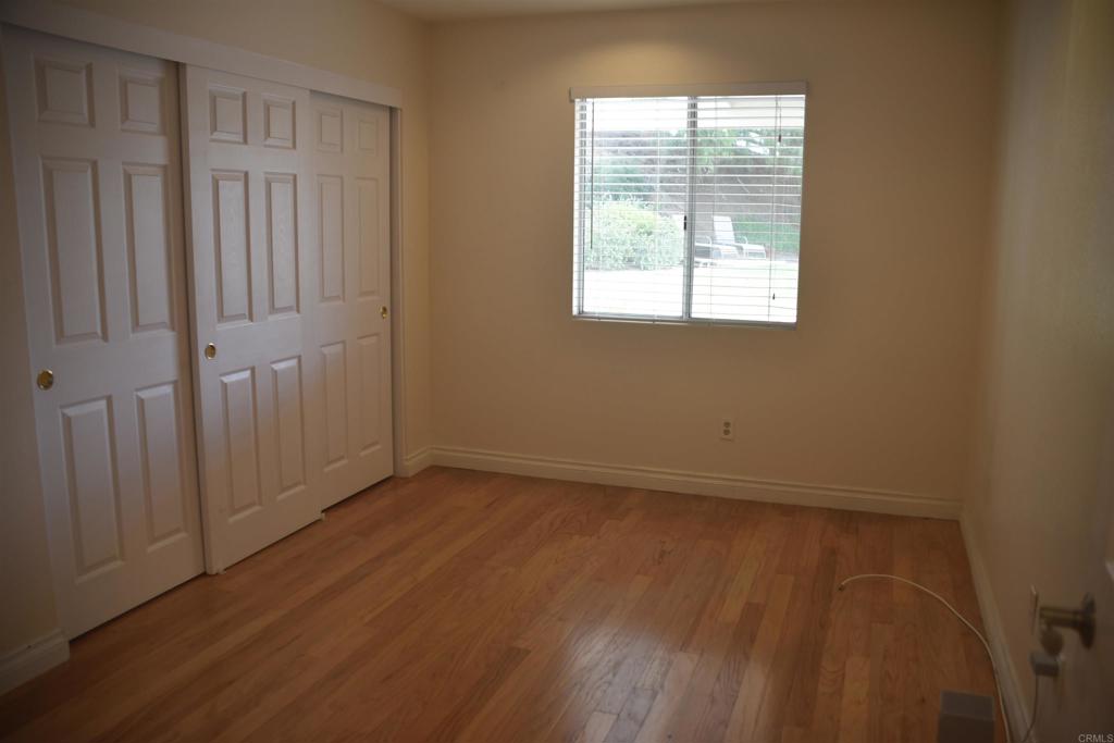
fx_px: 867
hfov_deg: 65.5
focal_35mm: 28
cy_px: 372
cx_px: 557
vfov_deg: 46.4
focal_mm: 28
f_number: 4.5
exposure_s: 1/80
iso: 400
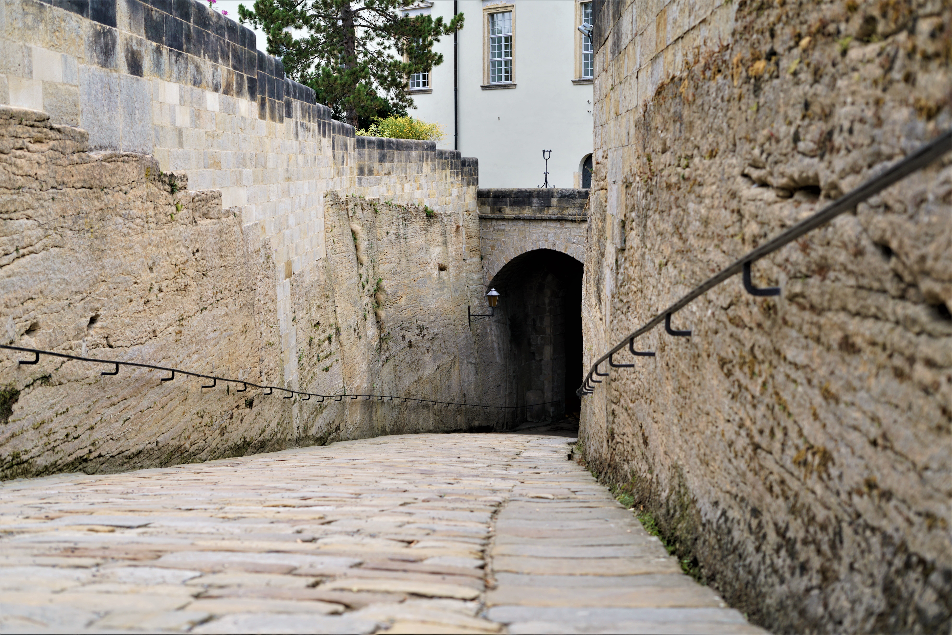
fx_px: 1322
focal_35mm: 50
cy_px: 318
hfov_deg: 39.6
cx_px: 476
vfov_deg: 27.0
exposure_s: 1/160
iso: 100
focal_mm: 50
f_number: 4
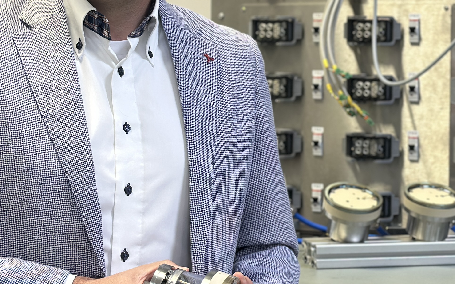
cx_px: 219
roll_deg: +0.1
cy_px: 91
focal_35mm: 106
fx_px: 1315
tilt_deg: -2.2
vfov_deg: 12.3
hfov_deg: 19.6
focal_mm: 6.86
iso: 64
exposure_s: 1/50
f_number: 1.78
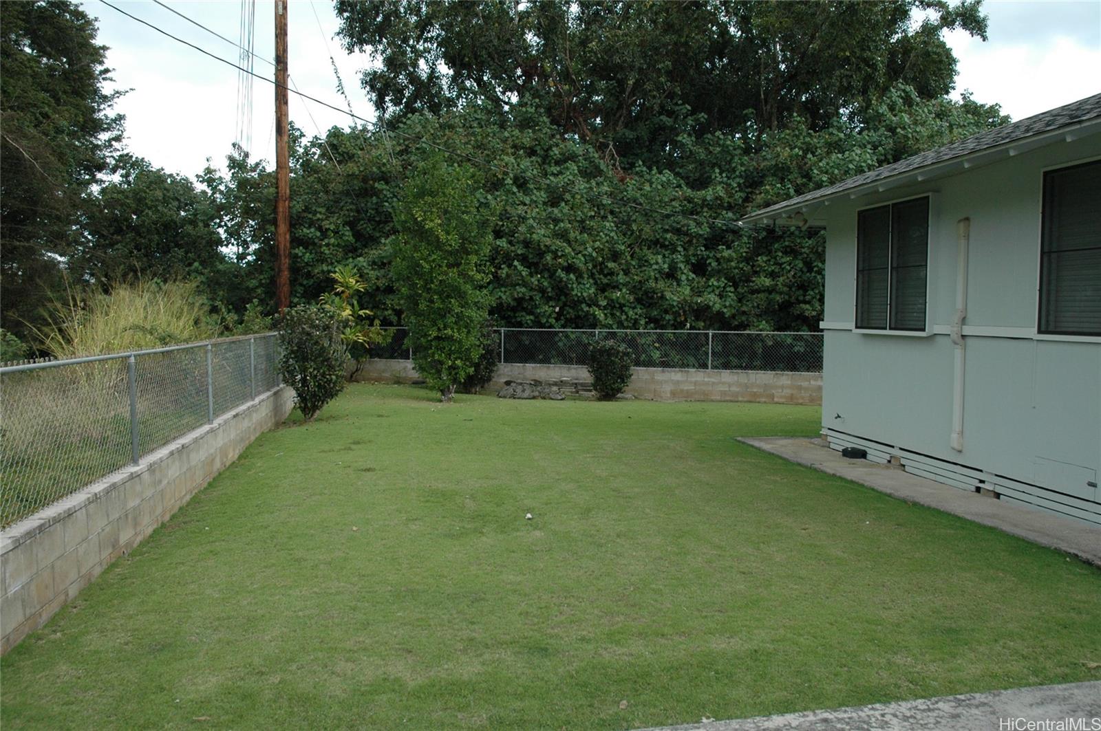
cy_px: 366
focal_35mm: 33
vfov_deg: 39.9
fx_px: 1008
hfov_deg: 57.3
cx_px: 550
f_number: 5.6
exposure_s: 1/125
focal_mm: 22
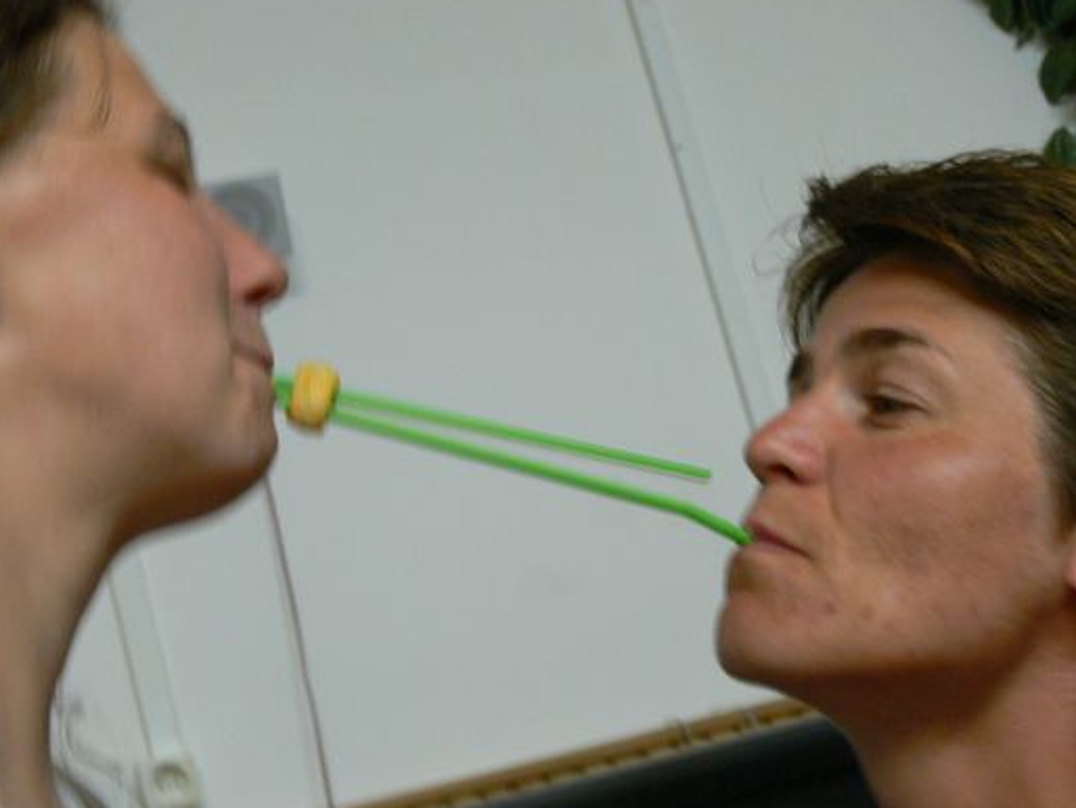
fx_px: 1742
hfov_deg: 34.3
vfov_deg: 26.1
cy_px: 412
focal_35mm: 56
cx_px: 500
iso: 200
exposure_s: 1/25
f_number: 3.2
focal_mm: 9.2
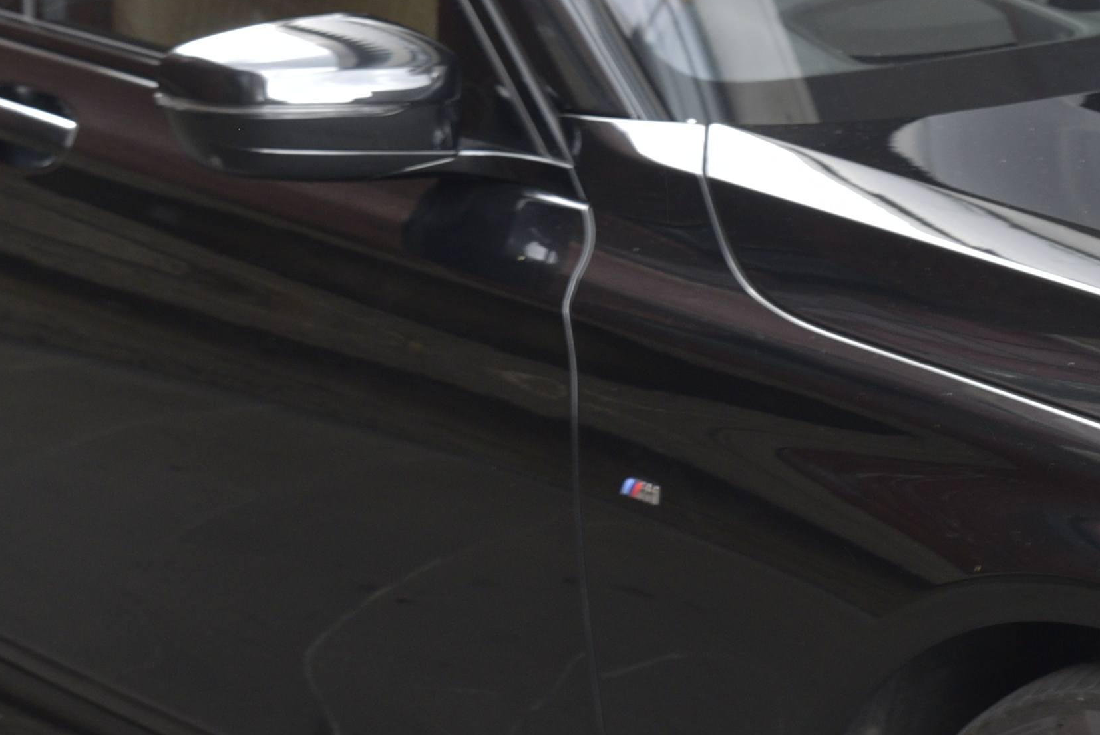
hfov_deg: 15.3
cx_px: 1155
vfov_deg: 10.5
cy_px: 433
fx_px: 4005
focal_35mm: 131
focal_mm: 36
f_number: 4.5
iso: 320
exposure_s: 1/50
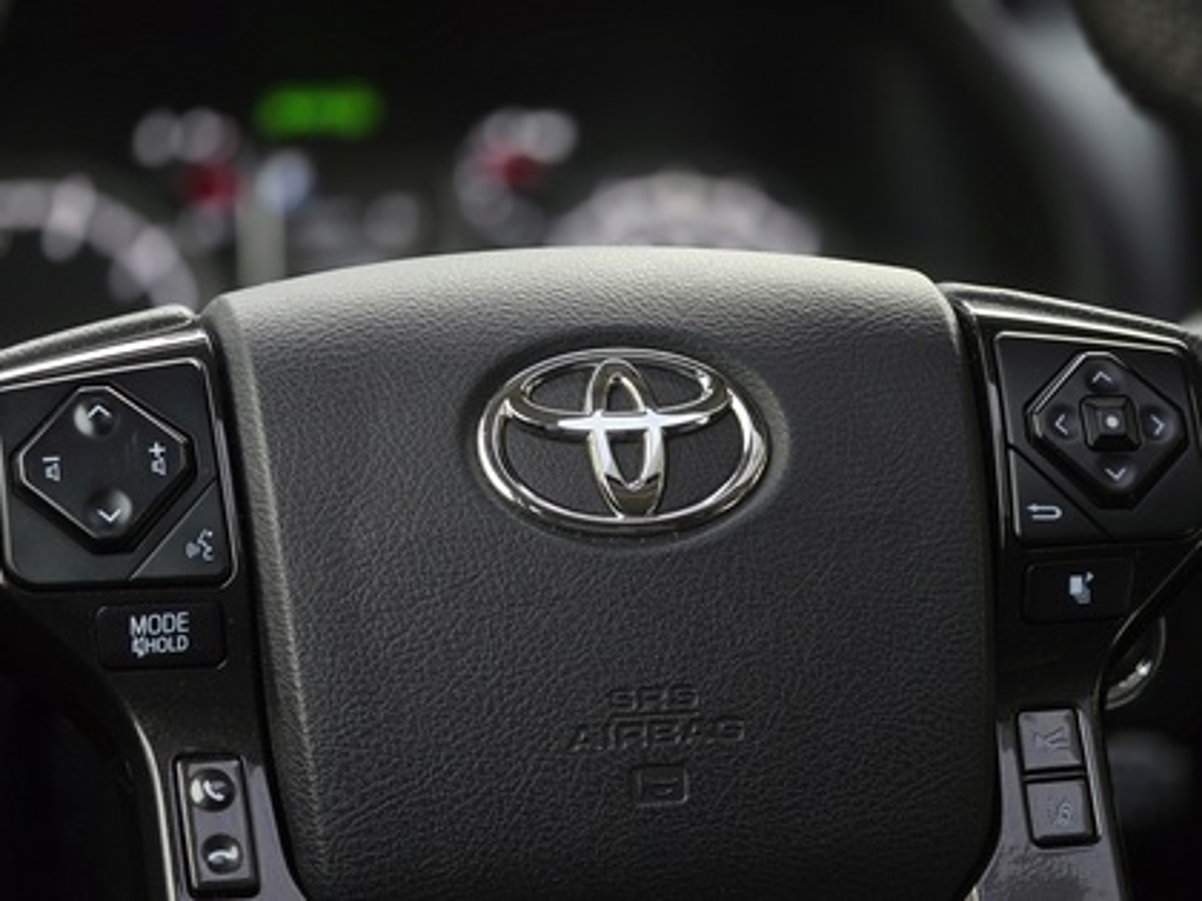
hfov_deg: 17.1
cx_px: 601
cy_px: 450
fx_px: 3993
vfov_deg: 12.9
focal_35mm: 115
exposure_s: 1/50
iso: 125
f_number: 2.9
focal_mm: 18.6
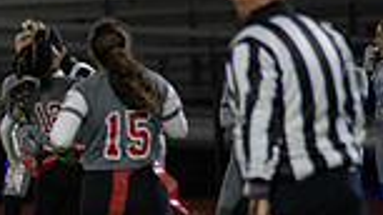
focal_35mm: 795
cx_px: -330
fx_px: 8072
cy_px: 204
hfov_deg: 2.7
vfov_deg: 1.5
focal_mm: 200
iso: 900
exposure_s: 1/200
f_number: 2.8
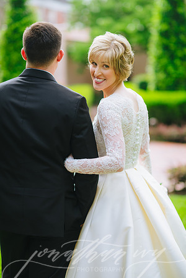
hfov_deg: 16.1
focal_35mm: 85
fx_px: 659
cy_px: 139
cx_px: 93
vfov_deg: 23.9
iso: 100
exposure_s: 1/1000
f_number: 2
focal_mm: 85
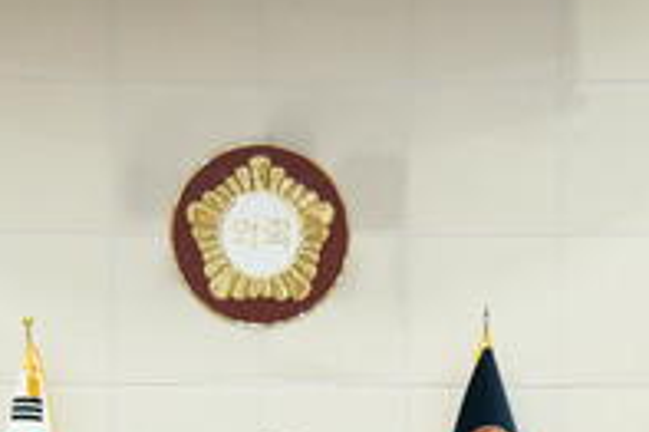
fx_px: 2360
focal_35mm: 131
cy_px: 612
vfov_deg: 10.2
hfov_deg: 15.7
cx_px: 264
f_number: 4
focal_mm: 41
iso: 3200
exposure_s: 1/250
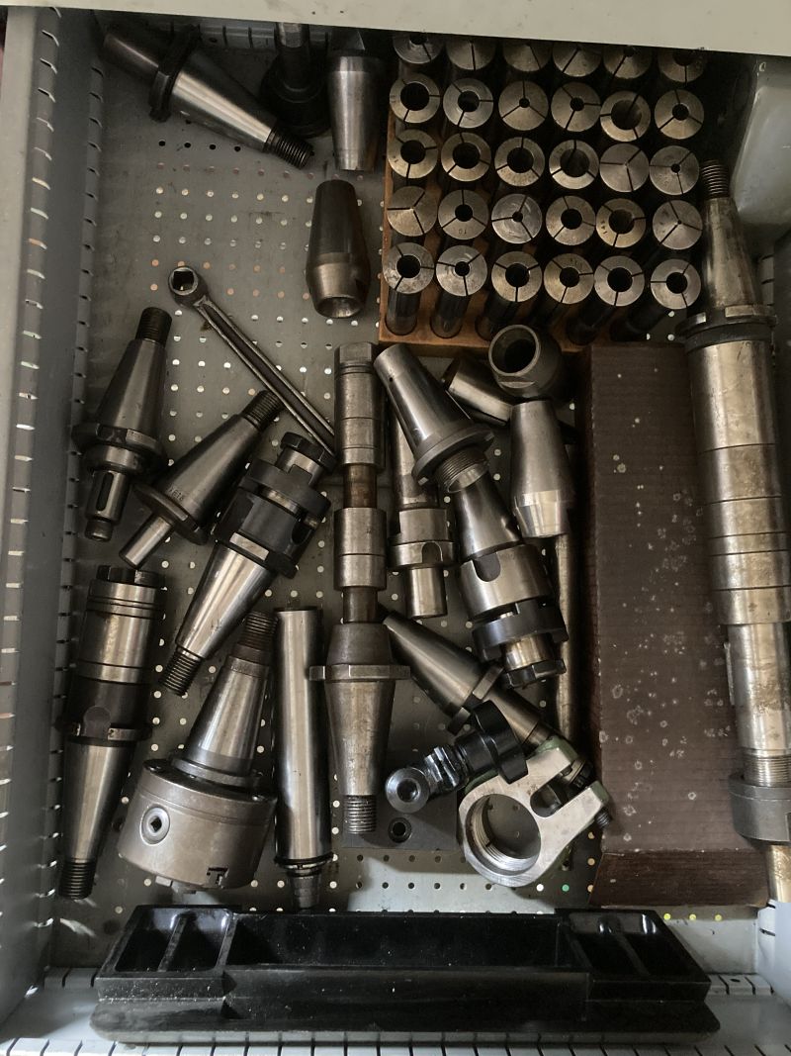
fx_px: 853
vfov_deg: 63.4
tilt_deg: -83.7
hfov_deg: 49.7
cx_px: 396
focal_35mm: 28
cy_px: 528
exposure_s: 1/19
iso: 640
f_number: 1.8
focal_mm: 3.99
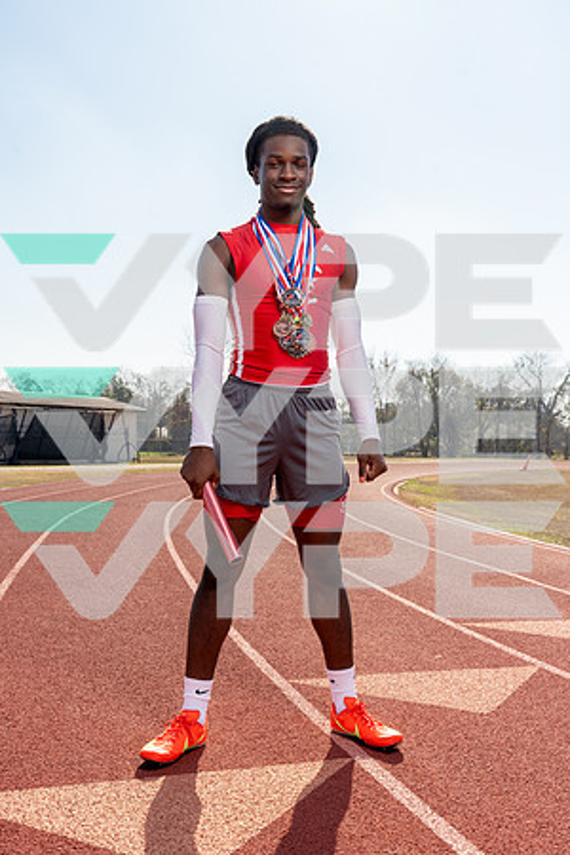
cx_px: 285
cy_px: 428
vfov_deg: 54.4
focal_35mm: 35
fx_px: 831
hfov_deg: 37.9
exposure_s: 1/200
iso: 125
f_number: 9
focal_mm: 35
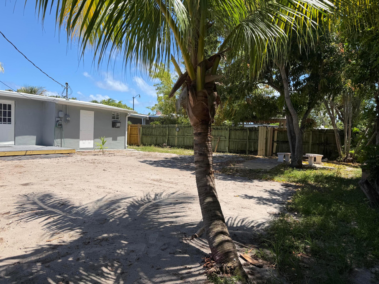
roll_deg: -1.2
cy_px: 142
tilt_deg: -2.4
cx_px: 190
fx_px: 263
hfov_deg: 71.6
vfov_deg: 56.8
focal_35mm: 24
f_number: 1.78
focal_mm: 6.76
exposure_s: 1/3425
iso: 80
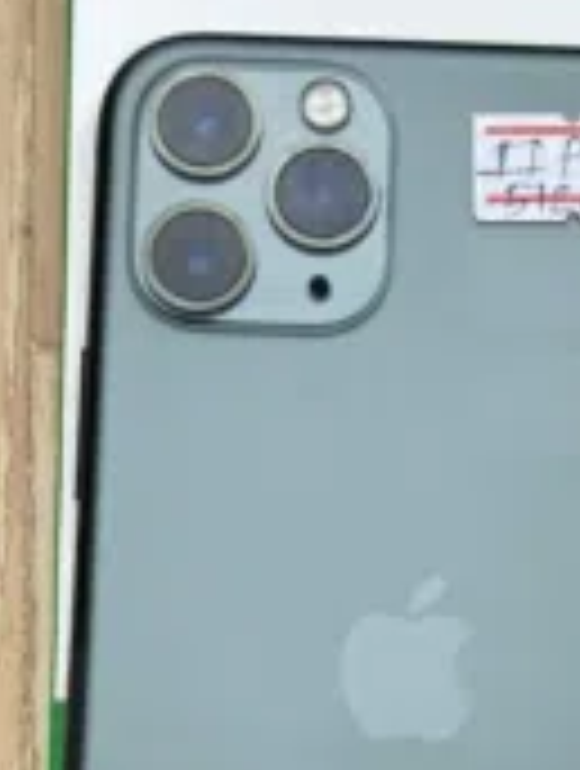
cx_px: 360
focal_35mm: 112
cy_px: 671
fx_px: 2493
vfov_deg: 17.3
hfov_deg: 13.3
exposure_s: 1/50
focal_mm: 6.86
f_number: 1.78
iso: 250
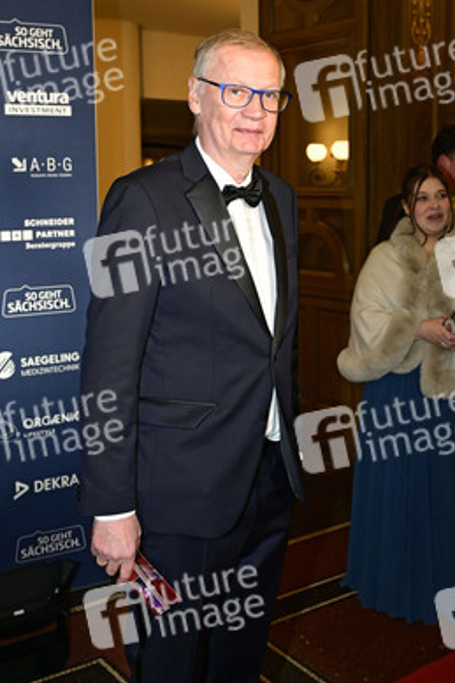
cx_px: 225
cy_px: 344
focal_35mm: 37
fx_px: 702
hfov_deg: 35.9
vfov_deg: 51.9
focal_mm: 36
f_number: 6.3
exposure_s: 1/200
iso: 4000
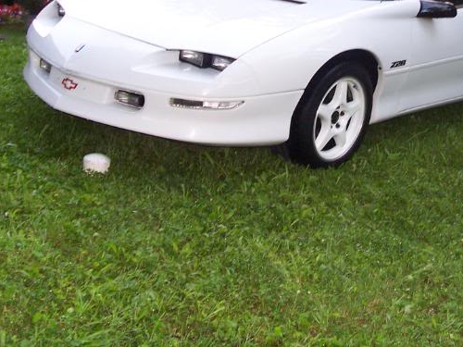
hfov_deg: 33.9
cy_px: 70
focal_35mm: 56
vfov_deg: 25.7
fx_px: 749
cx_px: 328
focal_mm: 6
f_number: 2.8
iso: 140
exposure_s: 1/60
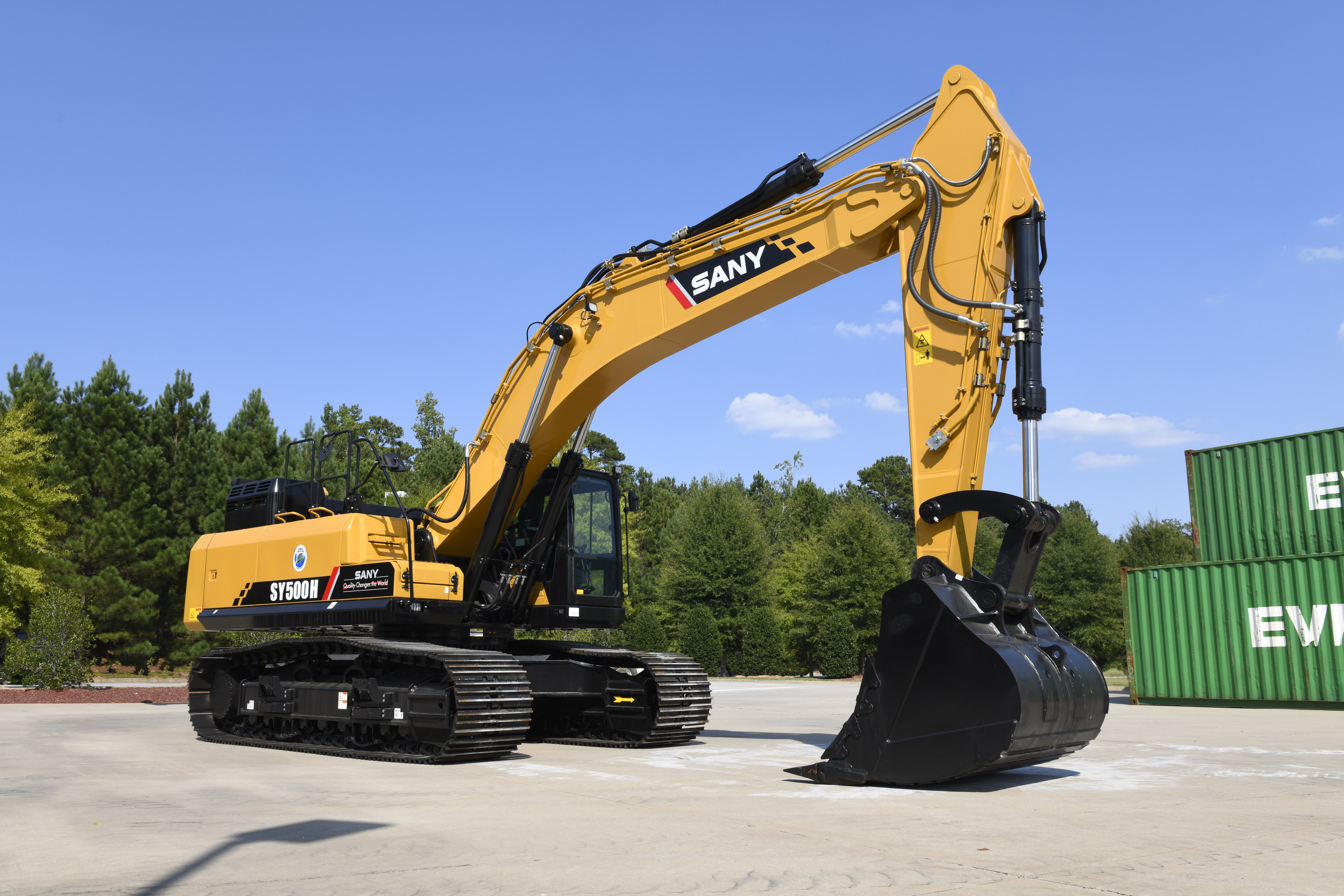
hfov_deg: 60.3
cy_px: 448
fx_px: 1157
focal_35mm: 31
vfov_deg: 42.3
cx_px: 672
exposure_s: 1/125
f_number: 11
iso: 100
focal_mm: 31
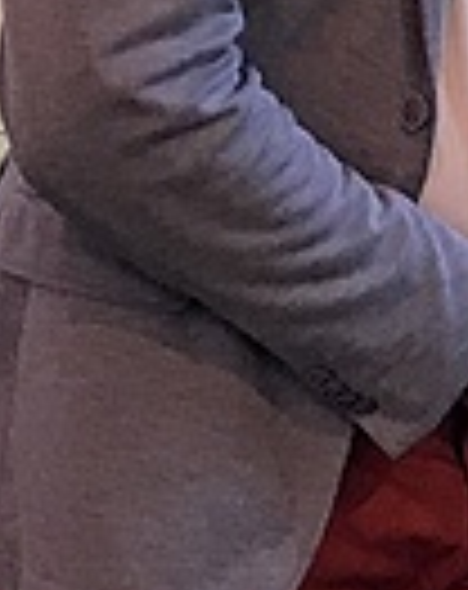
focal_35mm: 268
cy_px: 14
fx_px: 4662
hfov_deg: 5.6
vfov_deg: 7.2
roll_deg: +0.9
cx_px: 950
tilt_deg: -7.2
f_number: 1.8
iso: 40
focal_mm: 3.99
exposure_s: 1/17
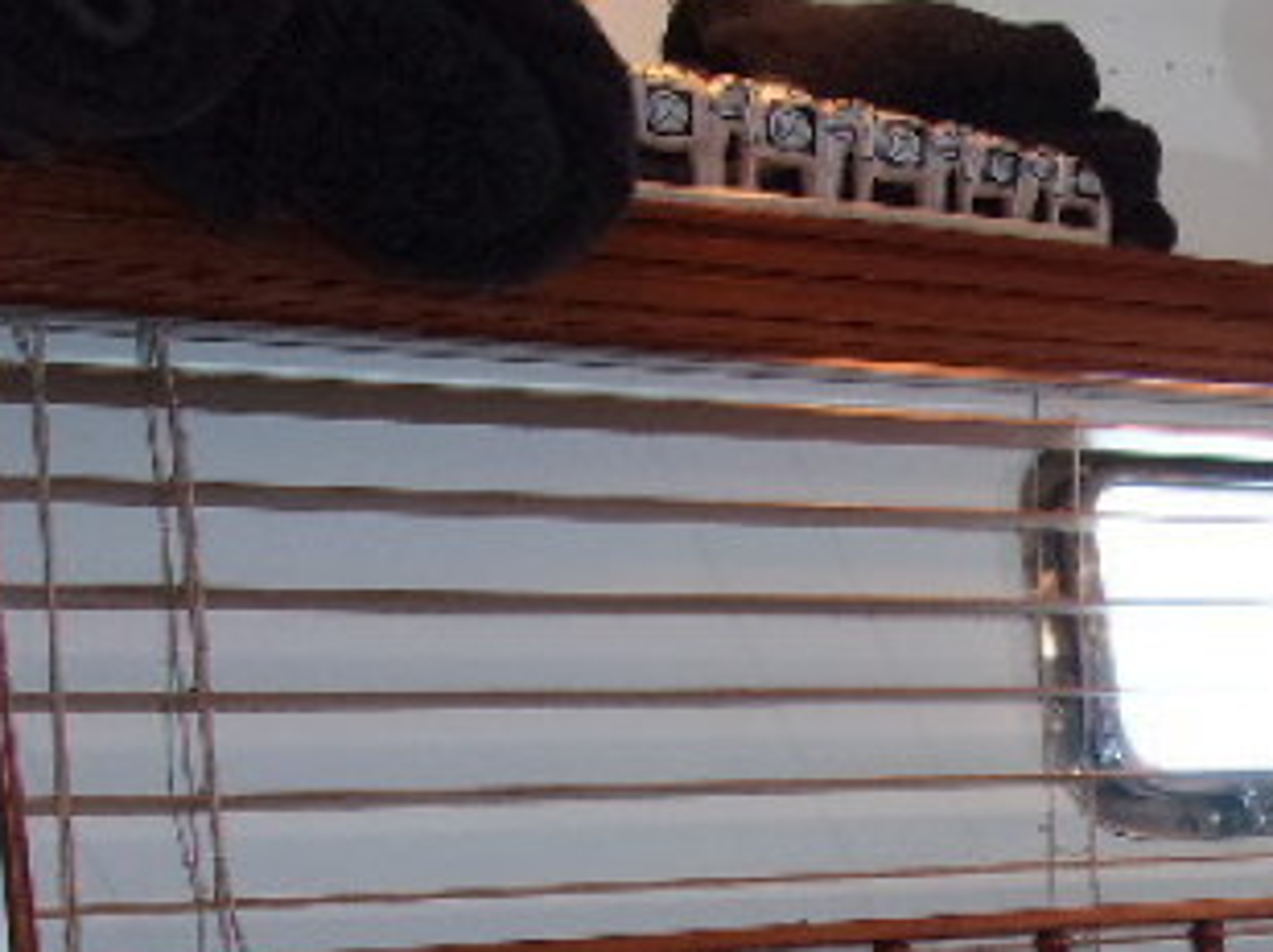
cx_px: 1533
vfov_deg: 19.8
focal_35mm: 70
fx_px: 2571
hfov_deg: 25.0
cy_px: 1125
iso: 200
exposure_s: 1/34
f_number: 3
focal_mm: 4.9
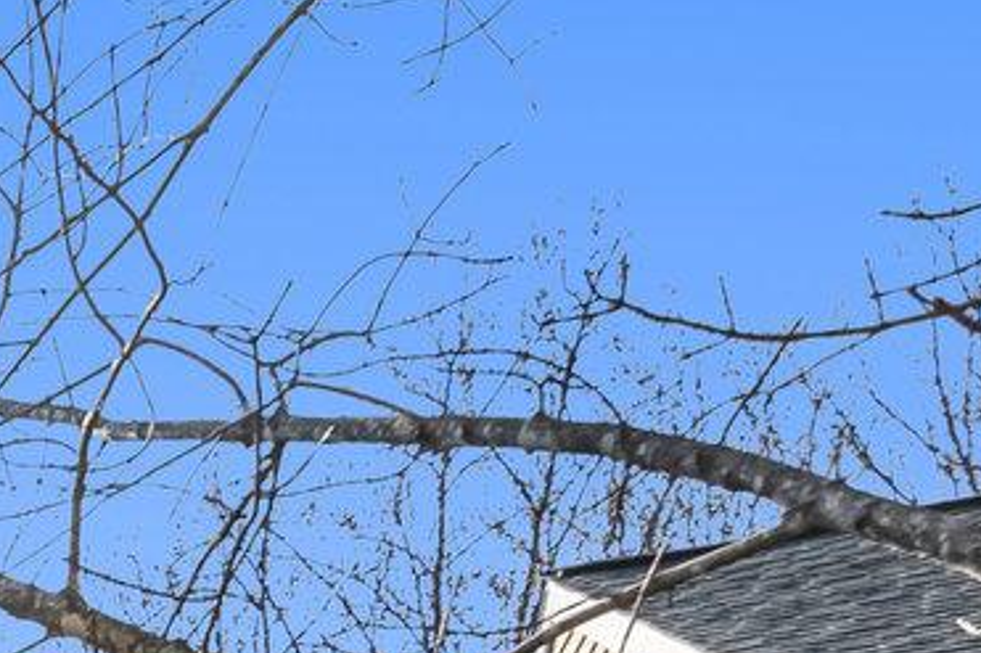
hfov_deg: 12.5
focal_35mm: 105
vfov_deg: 10.4
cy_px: 1781
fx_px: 2860
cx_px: -1676
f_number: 8
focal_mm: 19
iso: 500
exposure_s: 1/1000
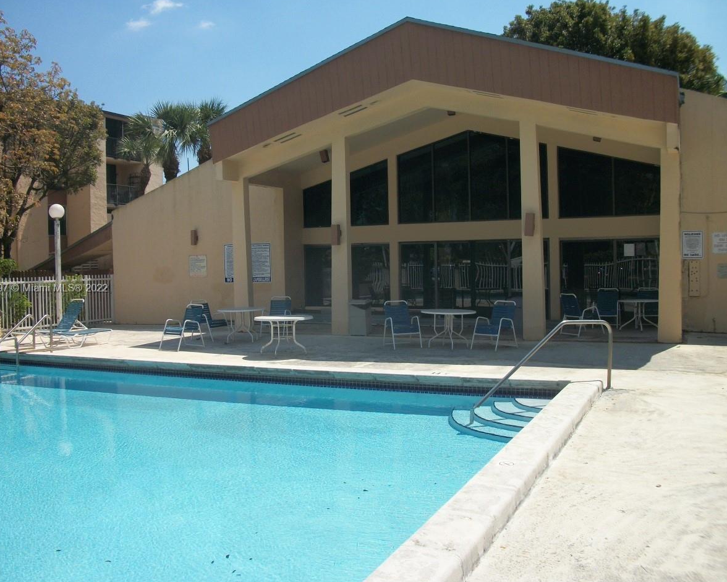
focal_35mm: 34
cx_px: 351
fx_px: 732
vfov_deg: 43.4
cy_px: 289
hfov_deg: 52.8
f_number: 8.8
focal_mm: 5.7
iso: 80
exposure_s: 1/250
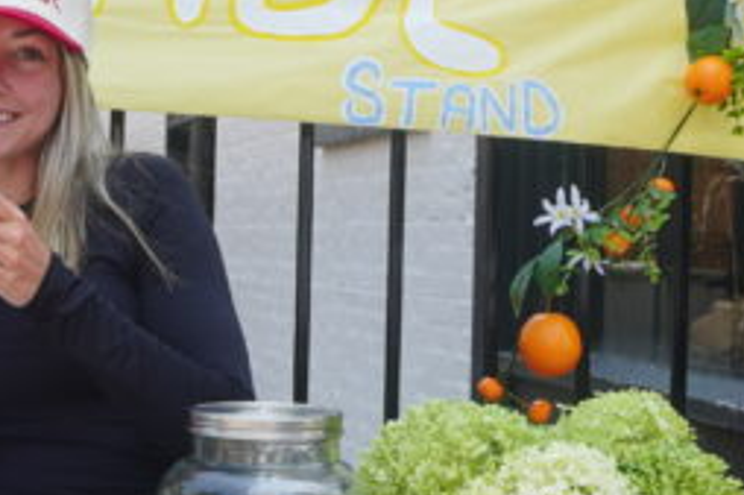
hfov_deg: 15.1
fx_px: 2747
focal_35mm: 133
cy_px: 315
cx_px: -53
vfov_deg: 10.3
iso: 100
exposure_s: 1/100
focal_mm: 22
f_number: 8
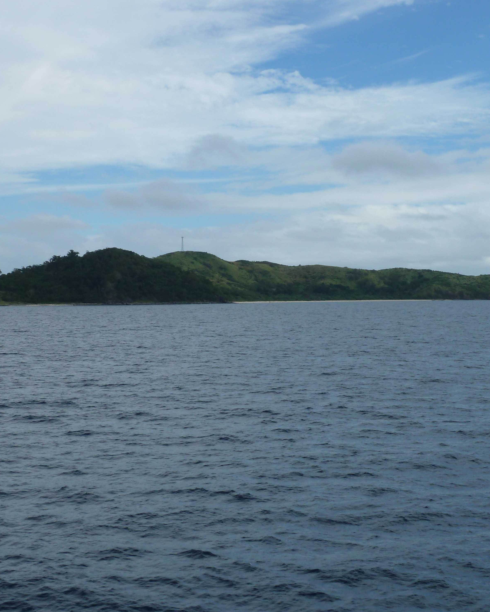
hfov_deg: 24.2
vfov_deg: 30.0
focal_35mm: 63
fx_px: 1142
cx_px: 235
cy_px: 307
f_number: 5.6
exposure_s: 1/500
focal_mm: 7.9
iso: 80
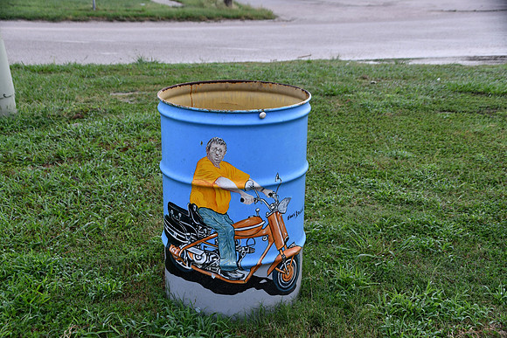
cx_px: 254
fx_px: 676
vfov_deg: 28.1
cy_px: 169
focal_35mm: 48
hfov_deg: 41.1
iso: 360
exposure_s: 1/250
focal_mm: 32
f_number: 5.6
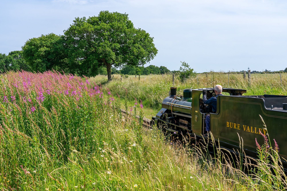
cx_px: 144
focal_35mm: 44
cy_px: 96
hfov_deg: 44.5
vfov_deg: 30.5
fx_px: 351
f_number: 13
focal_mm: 44
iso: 400
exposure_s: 1/500
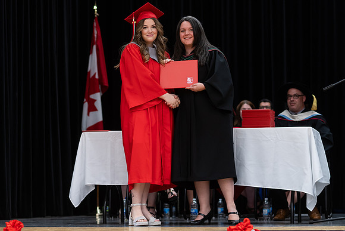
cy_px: 135
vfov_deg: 11.4
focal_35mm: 120
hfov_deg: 17.0
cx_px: 129
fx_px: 1153
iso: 1000
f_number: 2.8
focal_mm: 85
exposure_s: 1/200
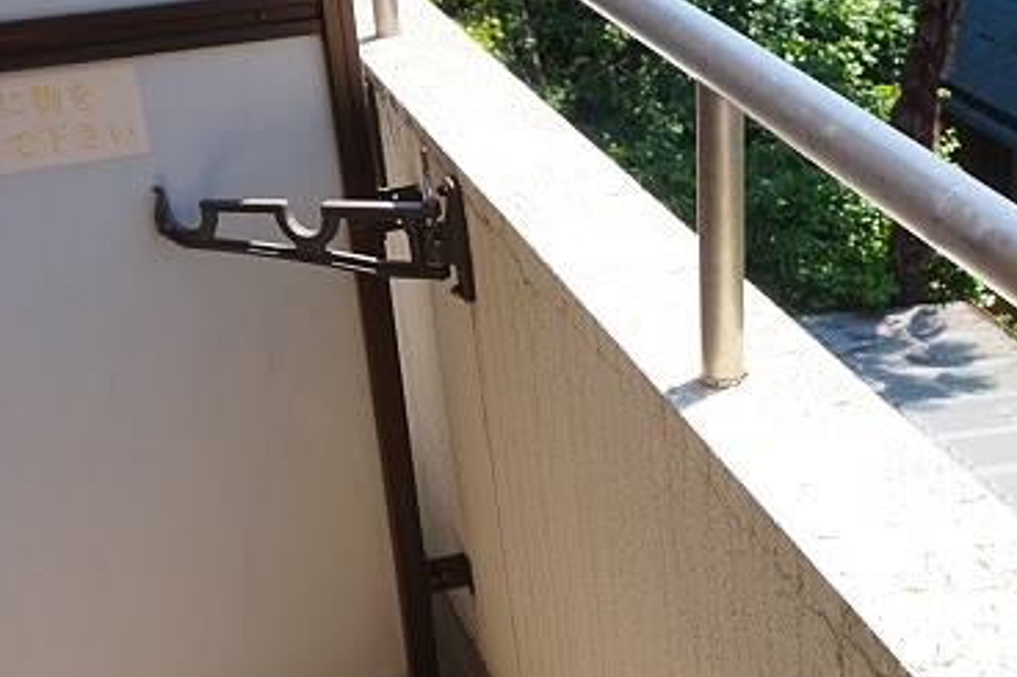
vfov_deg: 20.4
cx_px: 714
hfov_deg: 30.6
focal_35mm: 65
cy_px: 619
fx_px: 1835
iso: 125
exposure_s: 1/160
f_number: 9
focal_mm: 22
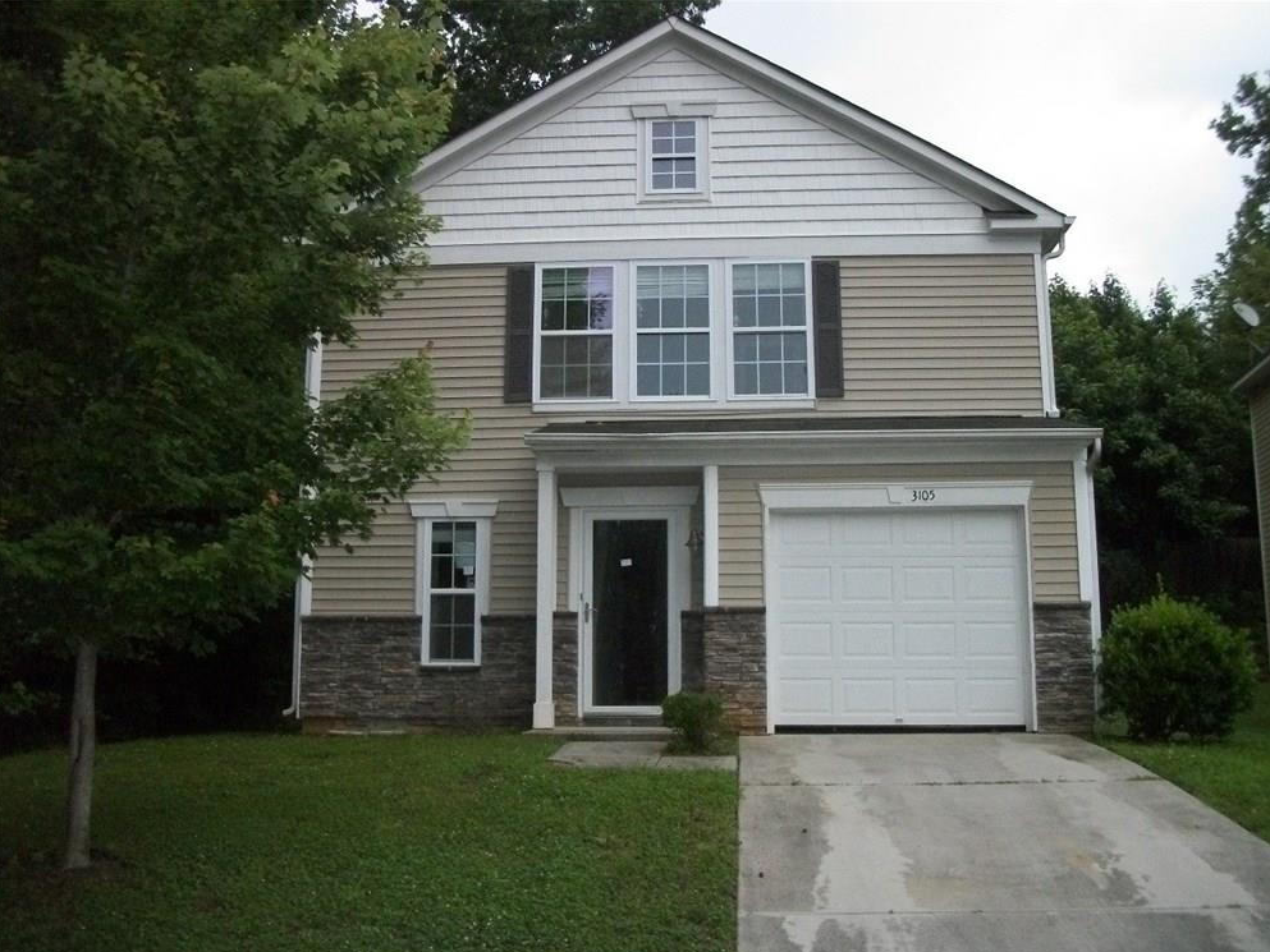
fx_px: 1211
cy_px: 489
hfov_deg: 55.3
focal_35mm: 33
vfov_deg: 42.9
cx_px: 647
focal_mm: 5.7
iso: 388
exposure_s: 1/500
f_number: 2.9
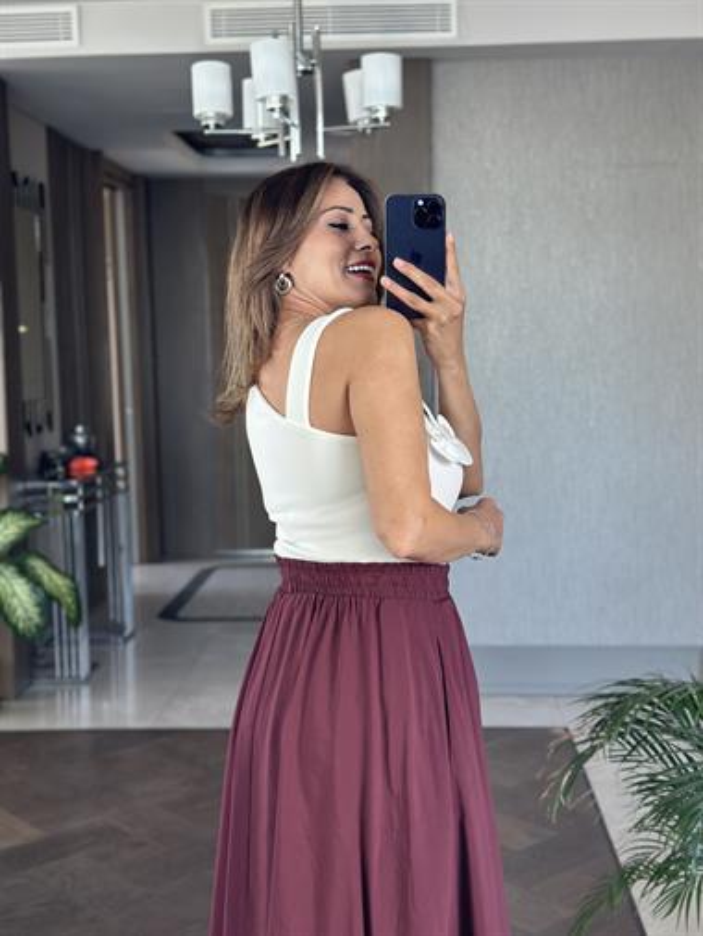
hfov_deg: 30.3
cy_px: 468
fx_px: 1299
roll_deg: +0.6
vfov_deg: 39.6
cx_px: 352
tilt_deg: -14.3
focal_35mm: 48
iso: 125
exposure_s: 1/75
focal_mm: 6.86
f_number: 1.78
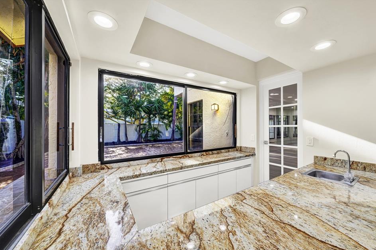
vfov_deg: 85.3
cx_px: 198
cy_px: 134
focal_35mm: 13
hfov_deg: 108.2
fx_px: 136
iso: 100
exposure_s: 1/15
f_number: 11
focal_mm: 12
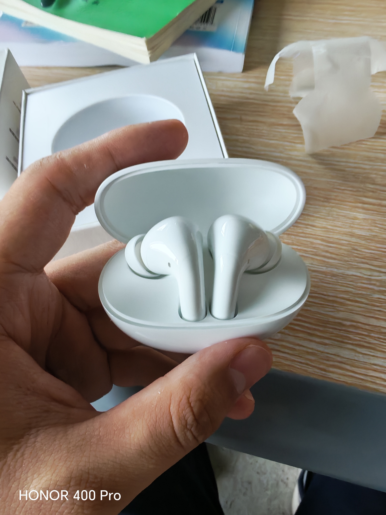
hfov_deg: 56.8
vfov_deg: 71.6
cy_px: 258
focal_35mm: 24
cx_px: 193
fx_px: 357
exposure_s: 1/50
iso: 320
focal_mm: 1.96
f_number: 2.2
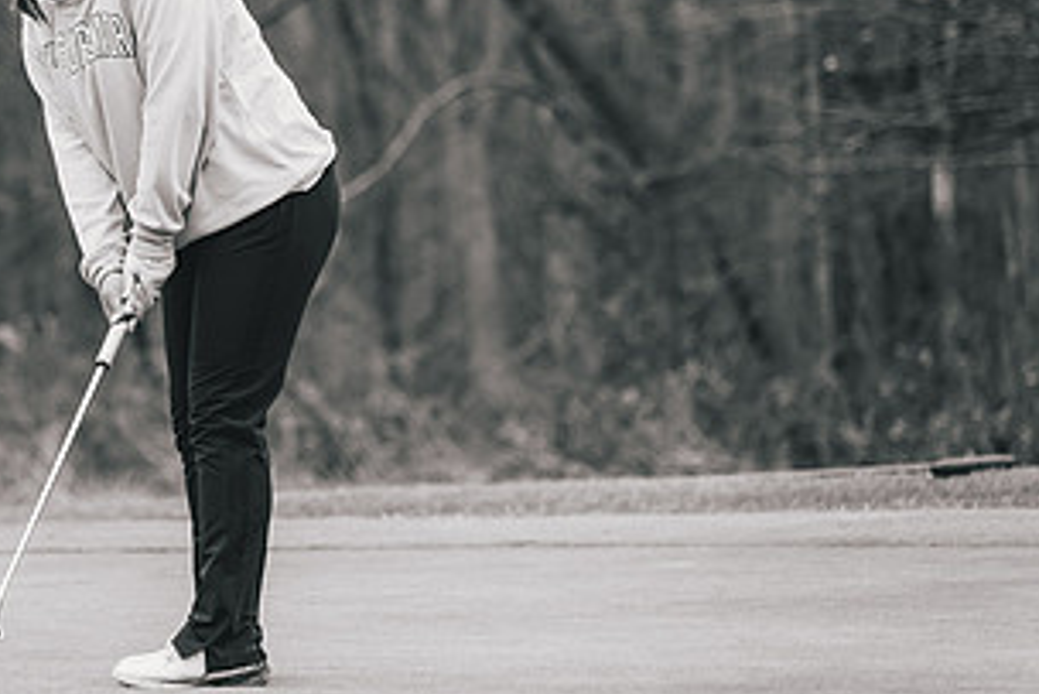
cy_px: 216
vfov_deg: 5.5
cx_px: 105
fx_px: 7247
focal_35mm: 251
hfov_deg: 8.2
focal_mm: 119
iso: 640
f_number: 2.8
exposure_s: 1/3200
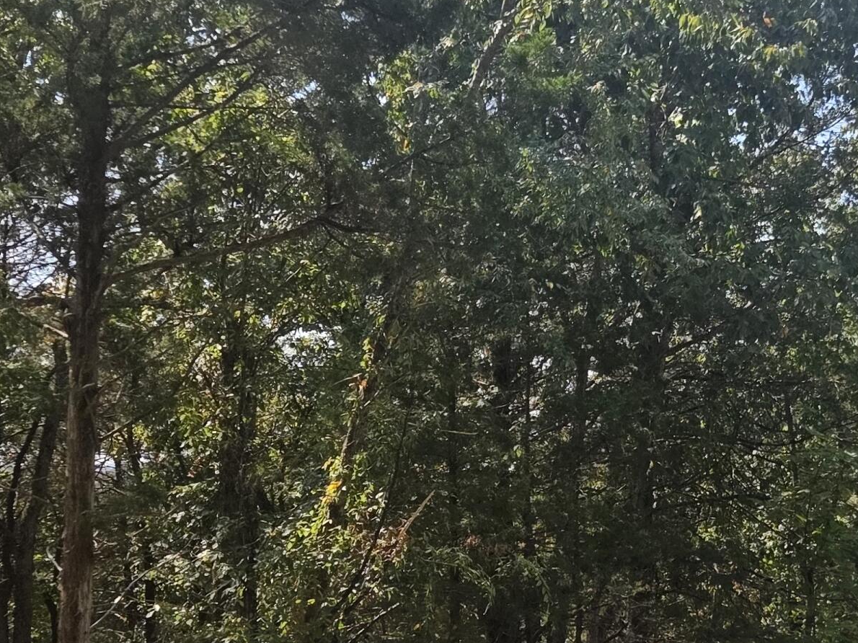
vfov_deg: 25.0
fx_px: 1437
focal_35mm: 58
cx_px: 676
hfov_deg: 32.4
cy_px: 461
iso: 40
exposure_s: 1/1376
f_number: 1.8
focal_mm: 5.4
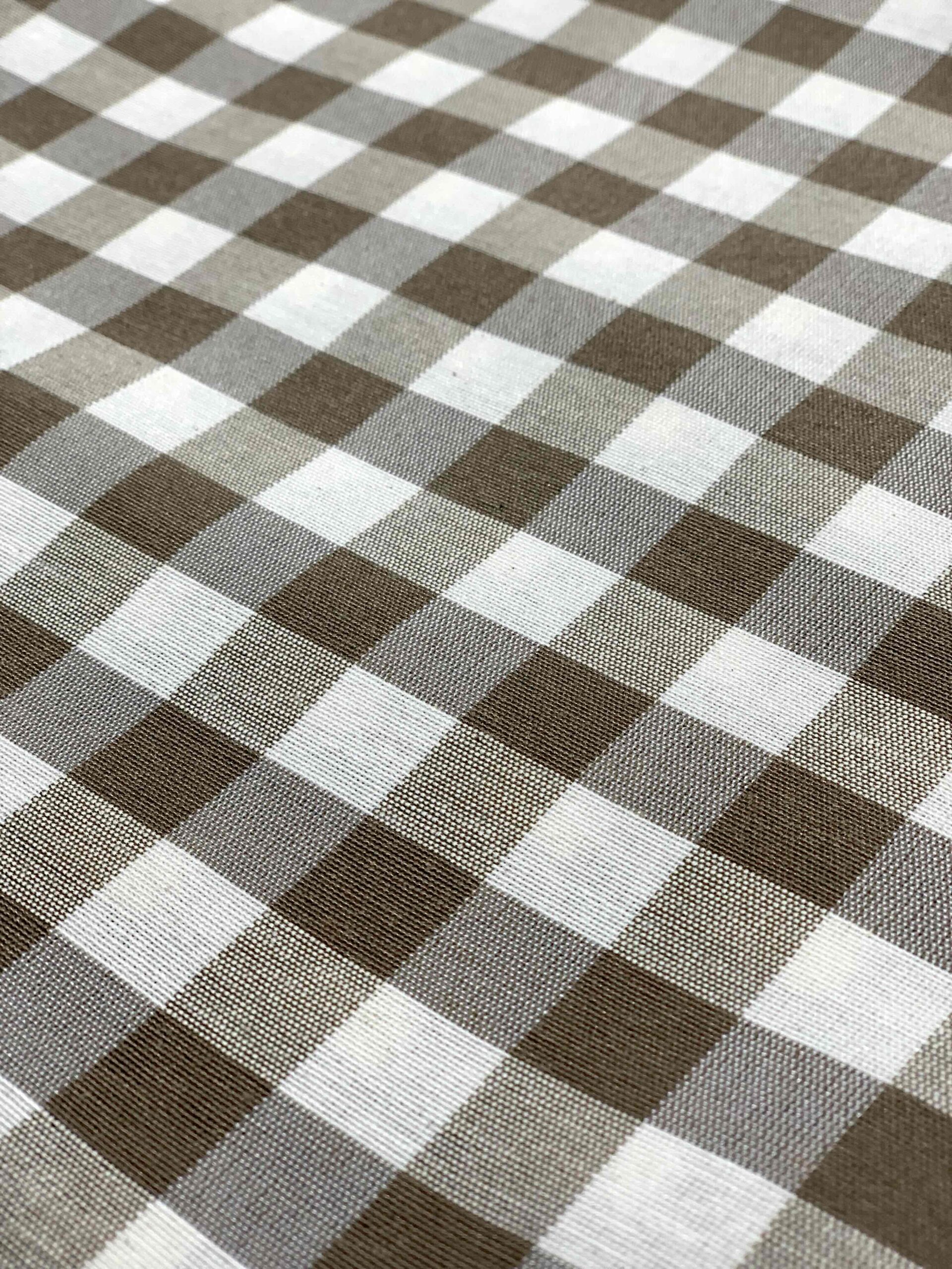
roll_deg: +3.8
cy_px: 634
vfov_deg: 36.8
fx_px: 1907
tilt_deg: -43.2
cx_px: 476
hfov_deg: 28.0
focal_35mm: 52
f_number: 2.4
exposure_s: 1/100
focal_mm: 6
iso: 64
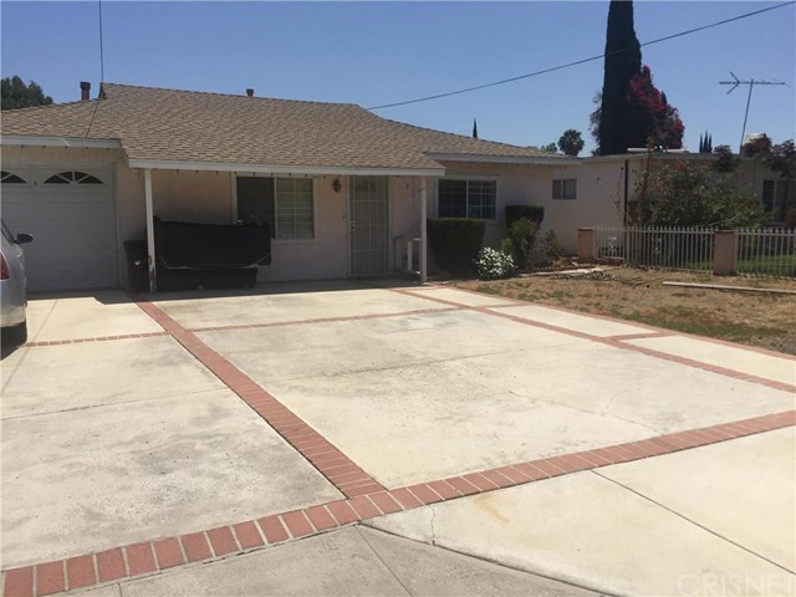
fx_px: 667
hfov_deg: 61.7
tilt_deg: -6.4
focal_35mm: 29
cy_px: 298
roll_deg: +0.0
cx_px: 398
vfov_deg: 48.2
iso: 32
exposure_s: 1/3968
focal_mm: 4.15
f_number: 2.2
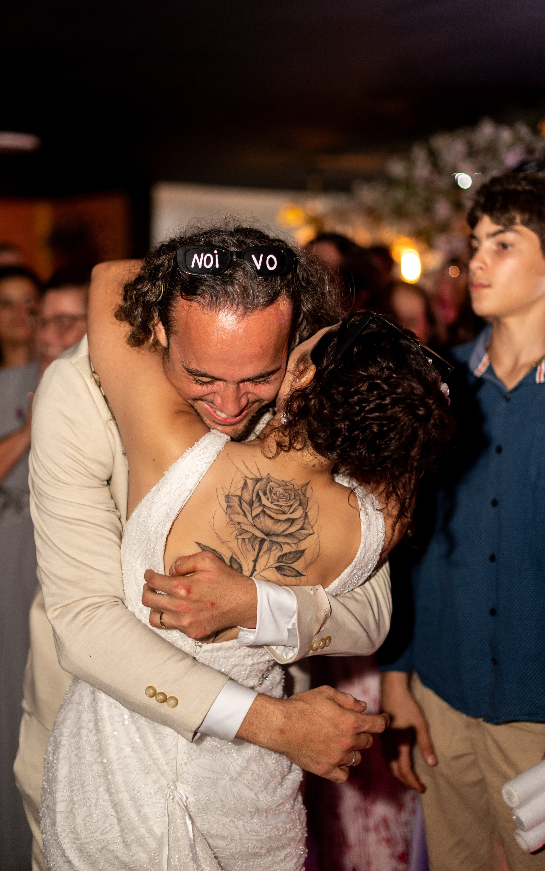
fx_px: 1307
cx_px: 233
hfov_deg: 23.5
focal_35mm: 55
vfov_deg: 36.9
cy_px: 423
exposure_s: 1/200
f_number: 1.6
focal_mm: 50
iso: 1250
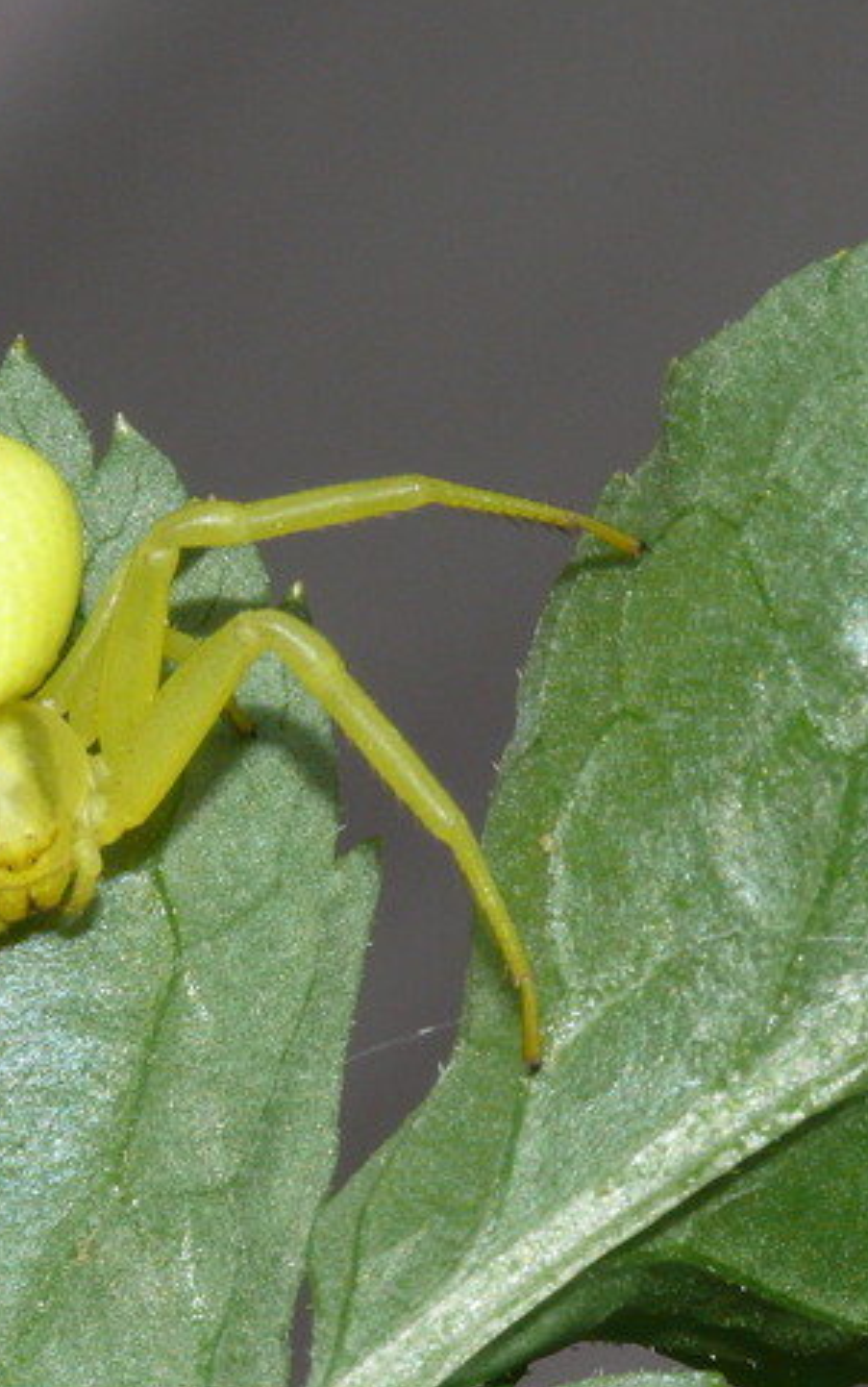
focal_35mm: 340
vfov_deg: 6.2
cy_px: 796
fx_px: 12857
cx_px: 82
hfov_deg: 3.9
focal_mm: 38.2
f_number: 11
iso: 200
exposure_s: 1/250
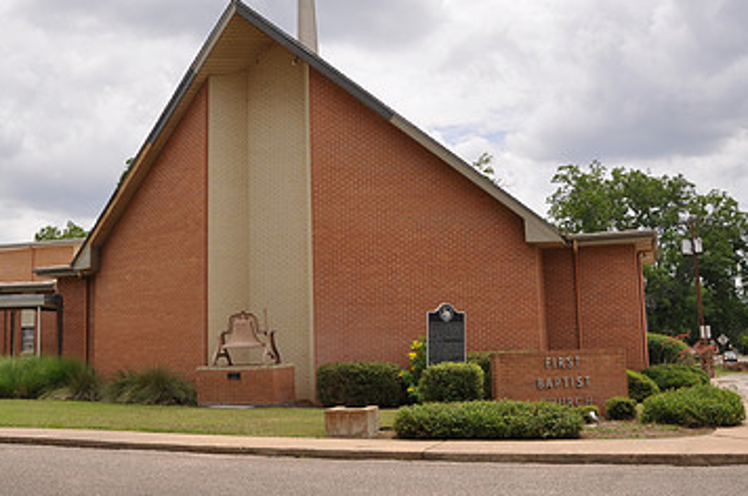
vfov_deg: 30.2
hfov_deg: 44.4
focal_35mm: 44
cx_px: 309
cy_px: 167
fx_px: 913
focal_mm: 18
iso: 200
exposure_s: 1/200
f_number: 8
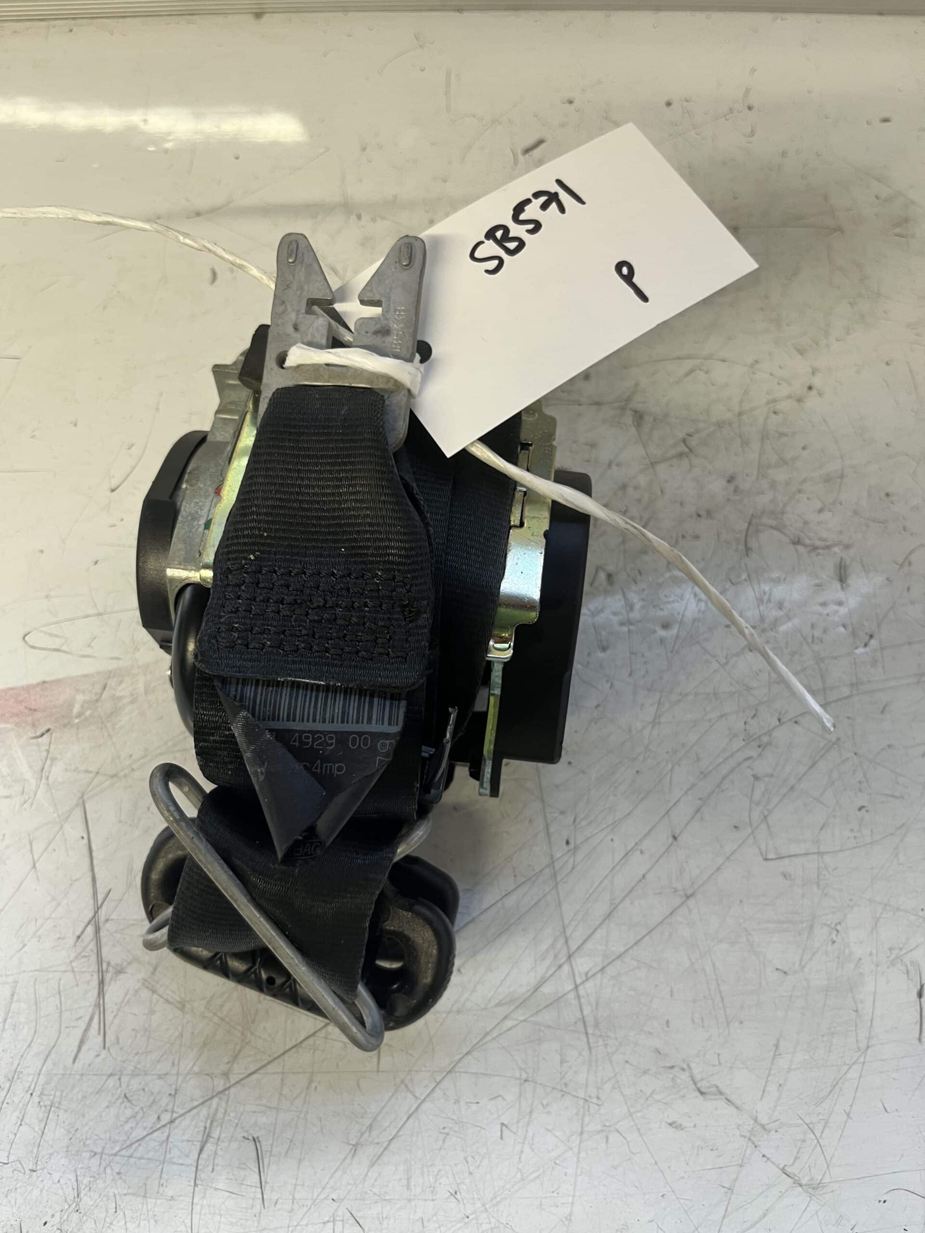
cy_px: 616
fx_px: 926
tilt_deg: -68.3
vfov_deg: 67.3
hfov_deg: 53.1
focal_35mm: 26
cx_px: 462
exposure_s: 1/50
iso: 100
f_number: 1.6
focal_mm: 5.1
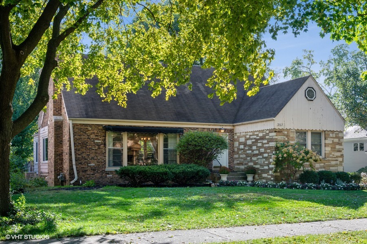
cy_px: 122
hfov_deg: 43.6
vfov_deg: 29.8
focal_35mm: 45
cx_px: 184
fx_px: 458
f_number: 9.5
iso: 200
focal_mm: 45
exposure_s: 1/60
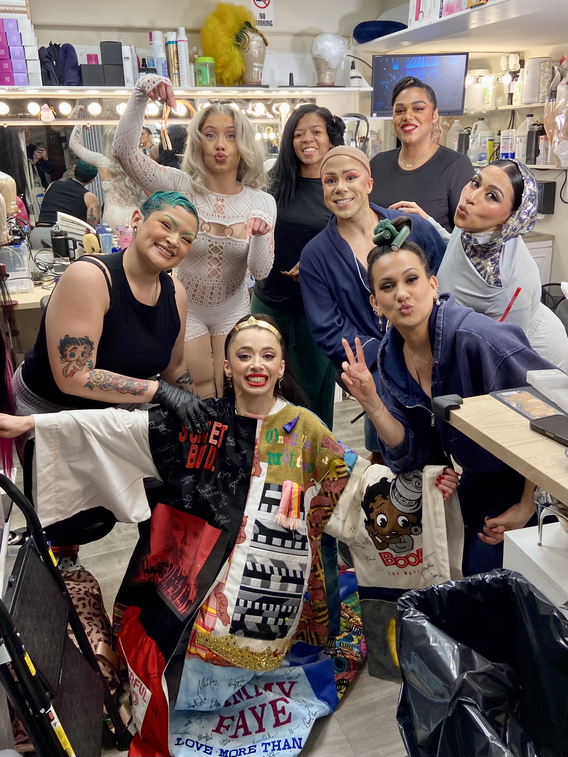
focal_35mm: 26
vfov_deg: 67.3
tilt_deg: -16.8
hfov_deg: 53.1
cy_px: 378
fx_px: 569
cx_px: 284
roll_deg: +2.4
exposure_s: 1/60
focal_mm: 4.25
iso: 64
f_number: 1.8
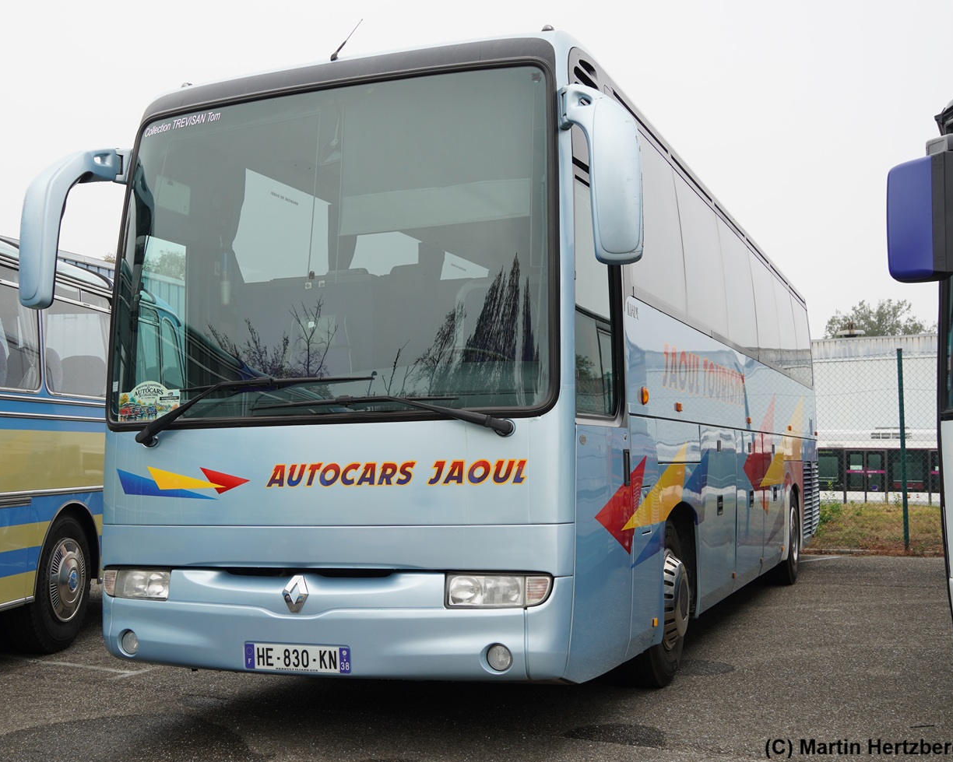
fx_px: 1314
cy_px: 377
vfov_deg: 32.4
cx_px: 395
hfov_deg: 39.8
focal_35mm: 47
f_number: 5.6
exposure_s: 1/100
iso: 100
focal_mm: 27
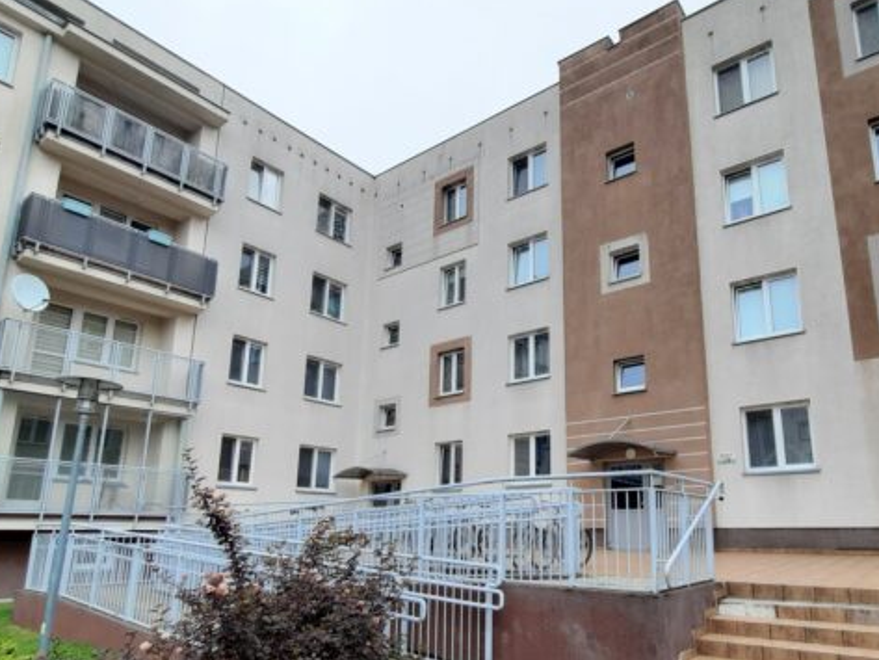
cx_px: 537
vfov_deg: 60.7
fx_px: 559
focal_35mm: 22
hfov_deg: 75.3
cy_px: 387
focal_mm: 1.74
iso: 40
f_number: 2.2
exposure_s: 1/164
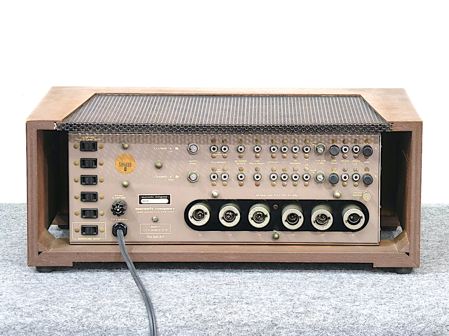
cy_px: 168
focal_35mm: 143
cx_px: 224
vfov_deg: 10.4
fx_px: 1855
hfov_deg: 13.8
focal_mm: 25.6
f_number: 6.3
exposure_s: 1/2.5
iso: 200
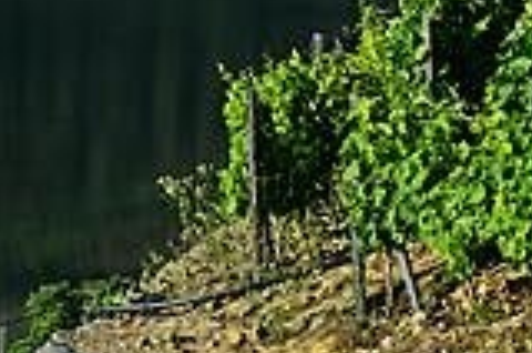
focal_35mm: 470
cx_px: 778
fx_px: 6932
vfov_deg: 2.9
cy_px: 638
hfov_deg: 4.4
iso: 400
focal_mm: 125
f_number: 11
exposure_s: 1/500
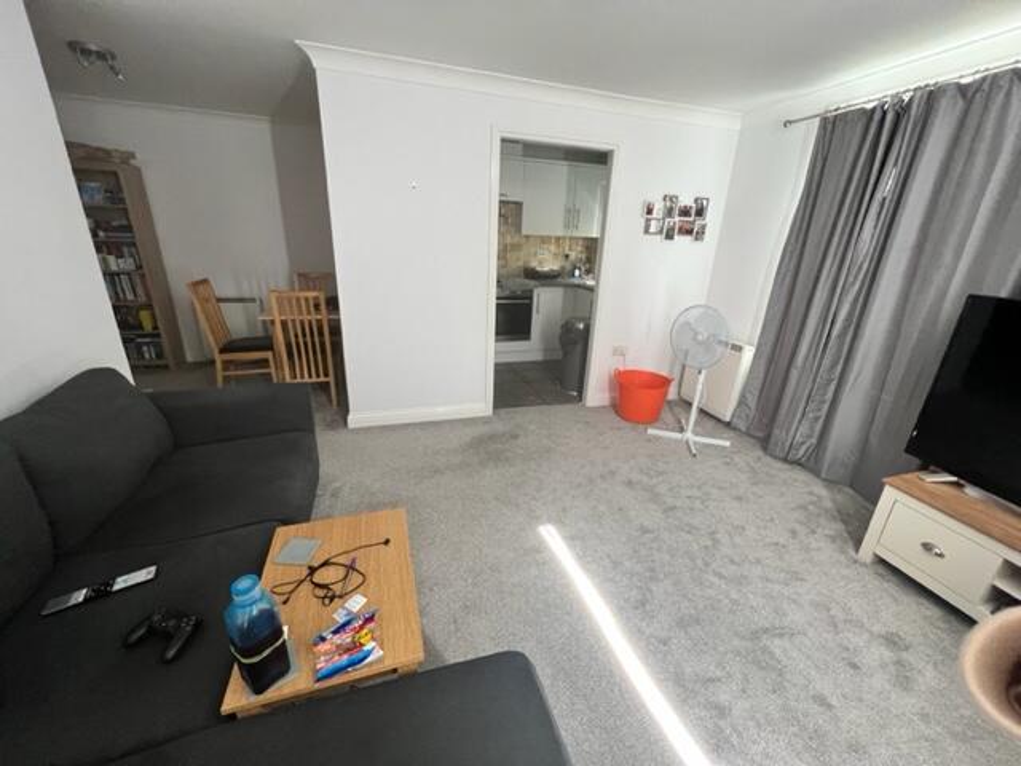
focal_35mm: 13
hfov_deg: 106.2
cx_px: 510
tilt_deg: -19.9
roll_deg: -2.3
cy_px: 383
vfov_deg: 89.9
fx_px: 383
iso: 250
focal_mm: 1.57
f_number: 1.8
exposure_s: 1/99
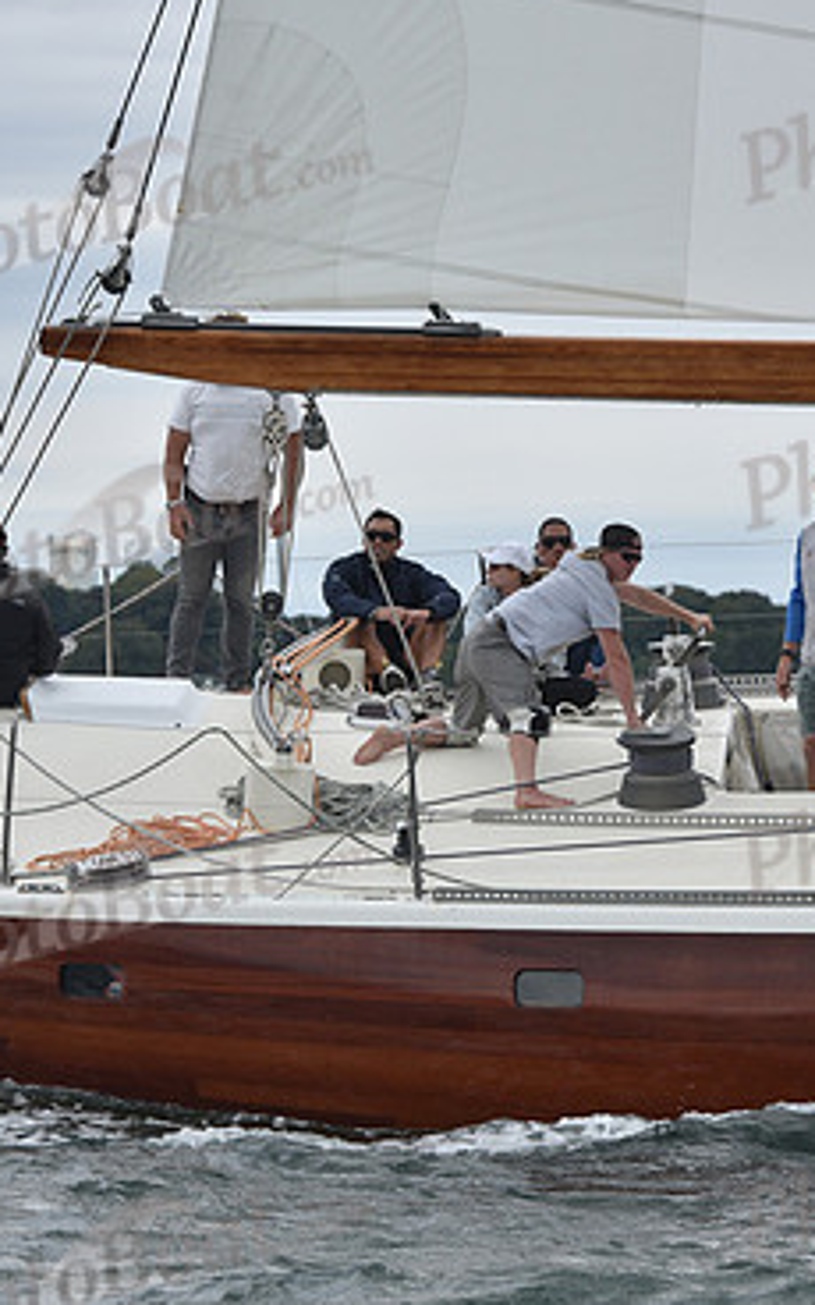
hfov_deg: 6.0
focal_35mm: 217
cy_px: 672
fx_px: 7712
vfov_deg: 9.7
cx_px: 560
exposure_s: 1/800
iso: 400
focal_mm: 135
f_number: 7.1
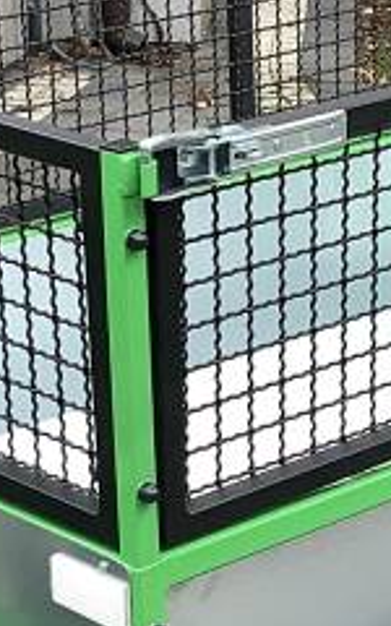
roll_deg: -1.6
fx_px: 2336
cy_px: 423
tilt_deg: -22.1
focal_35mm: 137
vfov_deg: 15.2
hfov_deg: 9.5
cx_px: 347
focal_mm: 3.3
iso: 50
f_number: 2.4
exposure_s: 1/100
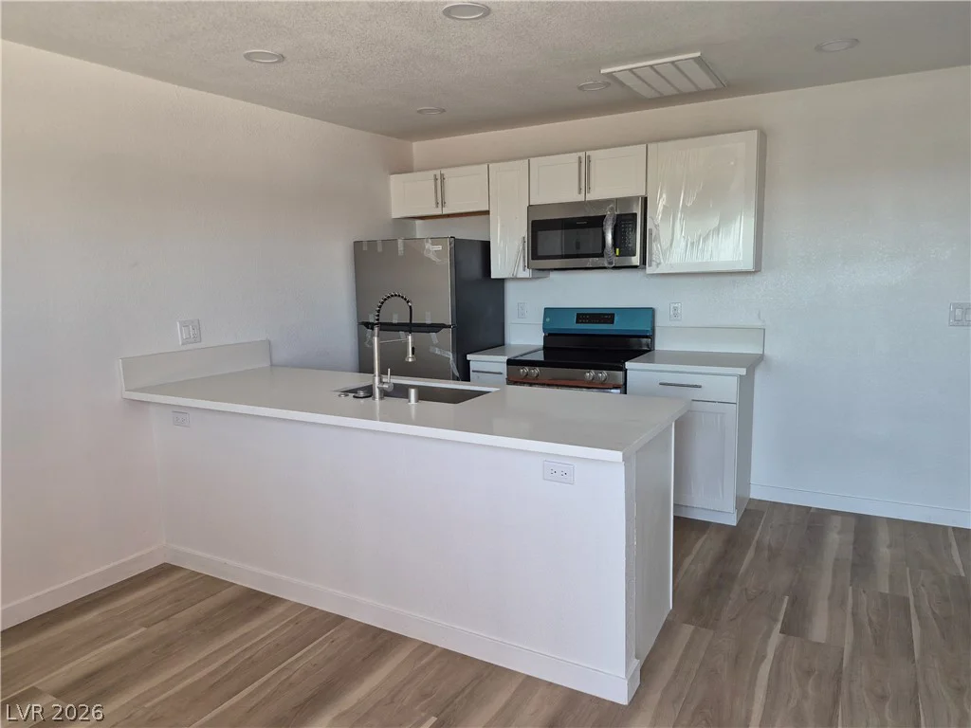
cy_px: 364
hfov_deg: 73.9
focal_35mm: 23
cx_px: 486
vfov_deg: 58.9
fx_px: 645
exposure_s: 1/180
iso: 160
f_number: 1.8
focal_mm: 5.4
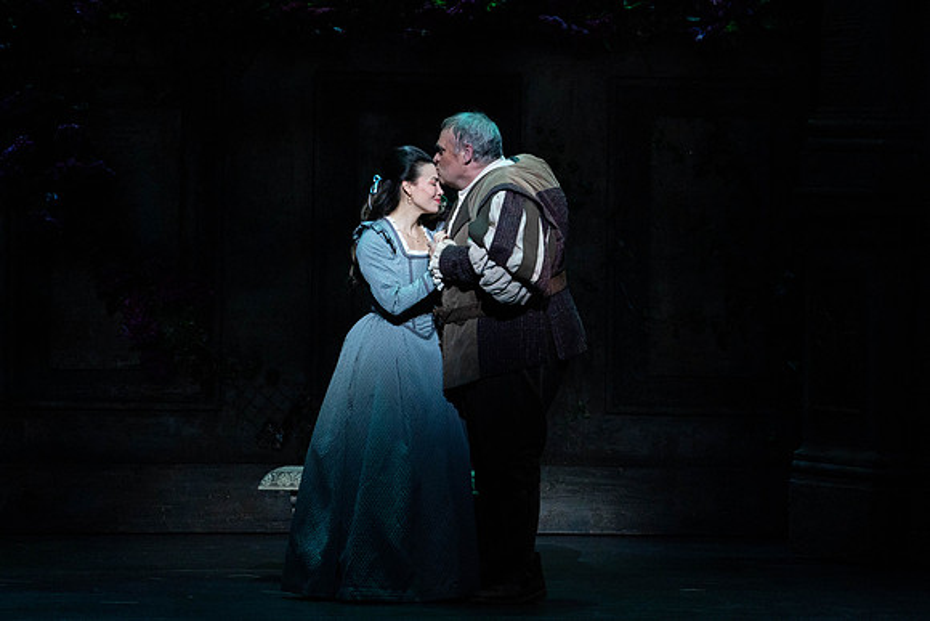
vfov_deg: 6.0
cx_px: 568
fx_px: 5905
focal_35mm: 229
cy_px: 242
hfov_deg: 9.0
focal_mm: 187
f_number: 7.1
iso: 5000
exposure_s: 1/250
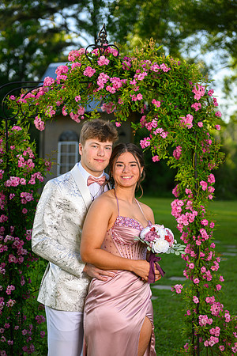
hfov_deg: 19.5
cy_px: 178
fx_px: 691
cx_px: 118
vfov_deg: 28.8
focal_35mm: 70
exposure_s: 1/250
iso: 100
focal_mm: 70
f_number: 2.8
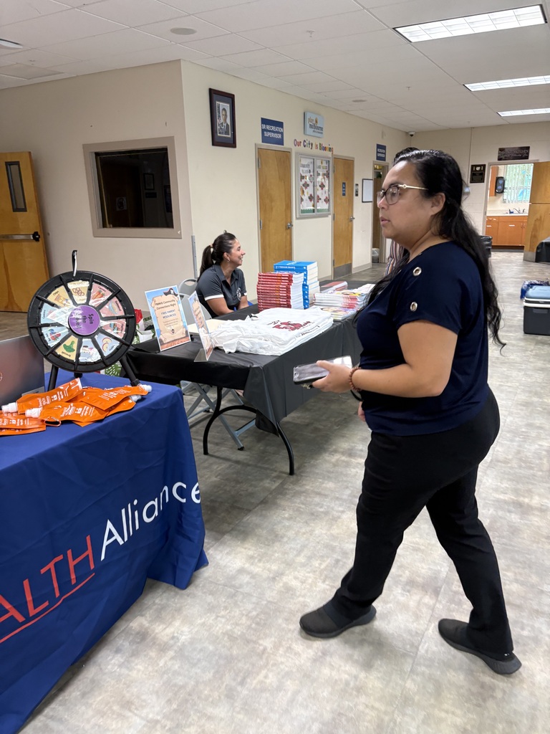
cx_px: 275
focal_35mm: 26
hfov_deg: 53.1
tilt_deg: -15.9
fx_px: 551
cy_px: 367
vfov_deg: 67.3
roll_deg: +3.6
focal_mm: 5.96
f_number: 1.6
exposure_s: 1/60
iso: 160
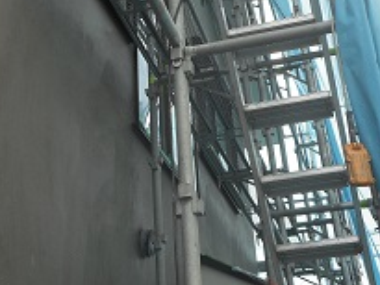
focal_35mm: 61
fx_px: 670
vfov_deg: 23.6
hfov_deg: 31.5
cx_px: 132
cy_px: 45
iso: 80
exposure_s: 1/125
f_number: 3.7
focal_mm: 4.5
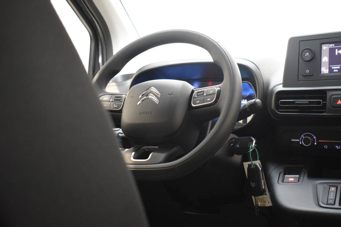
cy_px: 114
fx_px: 426
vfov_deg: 29.9
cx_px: 170
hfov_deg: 43.6
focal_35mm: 45
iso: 3200
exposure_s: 1/30
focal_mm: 30
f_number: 4.2
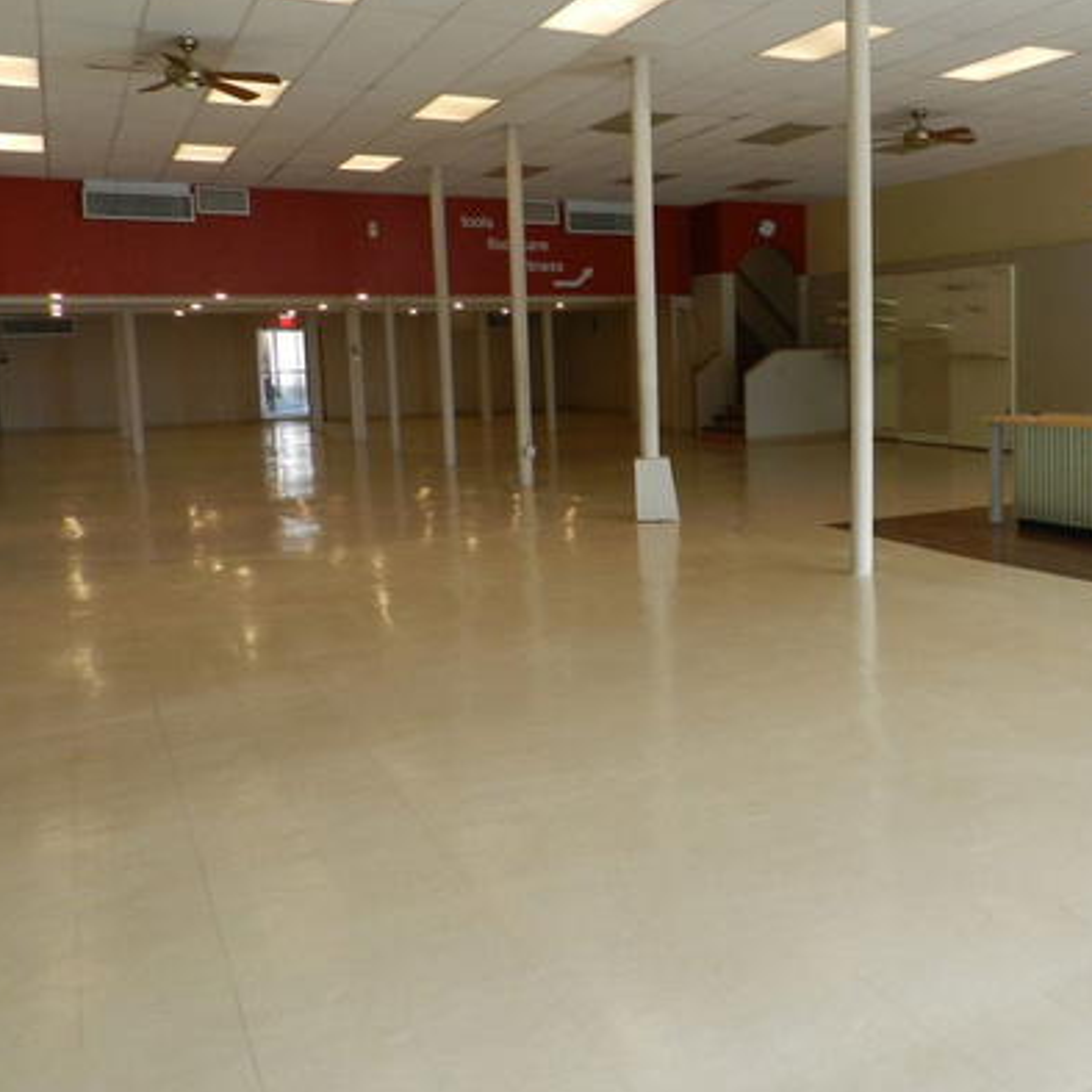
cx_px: 770
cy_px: 471
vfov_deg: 49.6
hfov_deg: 48.5
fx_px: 1178
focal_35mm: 33
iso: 160
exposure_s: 1/60
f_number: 3.4
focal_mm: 4
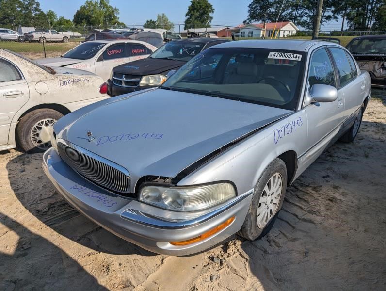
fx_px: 268
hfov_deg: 71.5
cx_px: 193
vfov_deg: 57.0
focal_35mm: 24
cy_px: 146
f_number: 1.68
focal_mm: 6.9
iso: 20
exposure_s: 1/3236
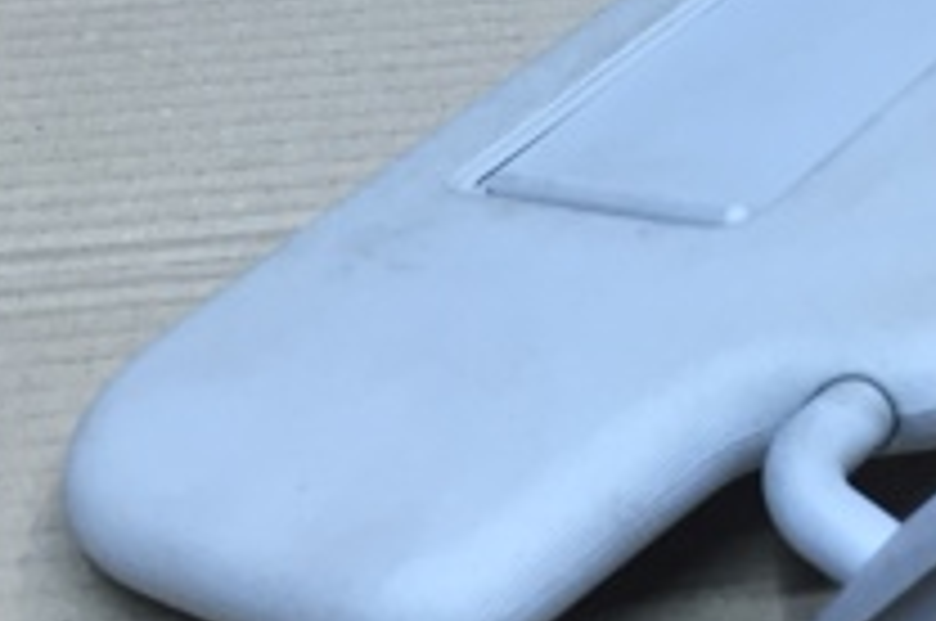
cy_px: -18
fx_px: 2414
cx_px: 796
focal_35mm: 93
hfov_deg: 21.6
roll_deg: -0.9
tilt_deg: -30.2
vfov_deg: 14.4
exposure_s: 1/33
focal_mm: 4.15
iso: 40
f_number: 2.2
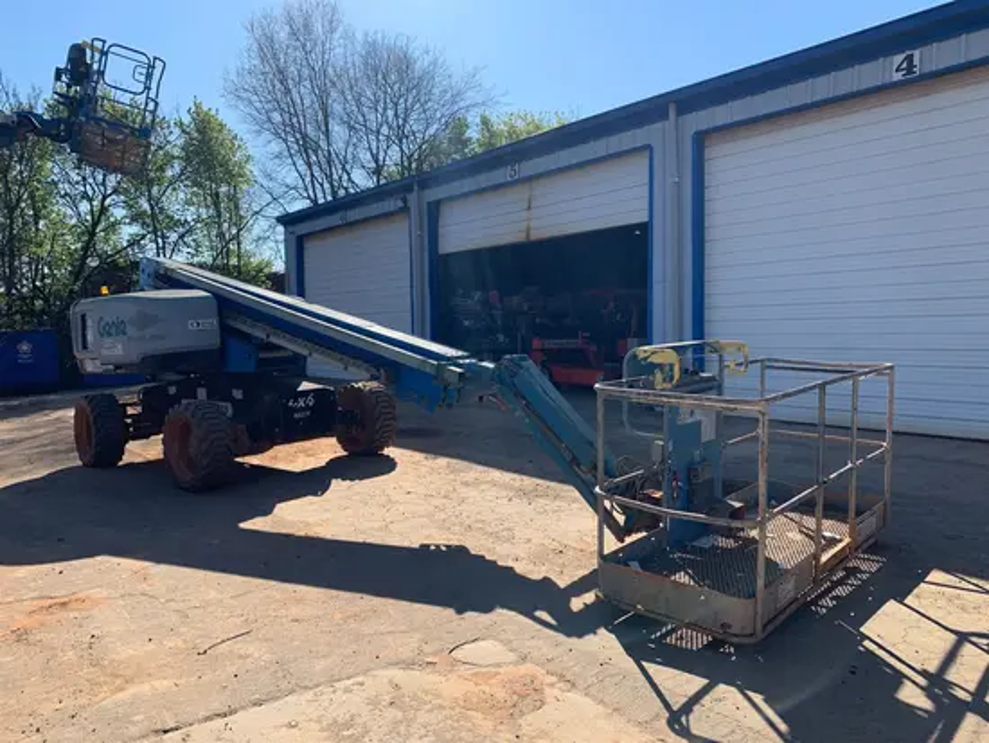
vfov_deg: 53.1
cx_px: 494
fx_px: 743
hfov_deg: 67.3
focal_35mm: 26
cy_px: 372
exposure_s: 1/1916
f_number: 1.8
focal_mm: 4.25
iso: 25
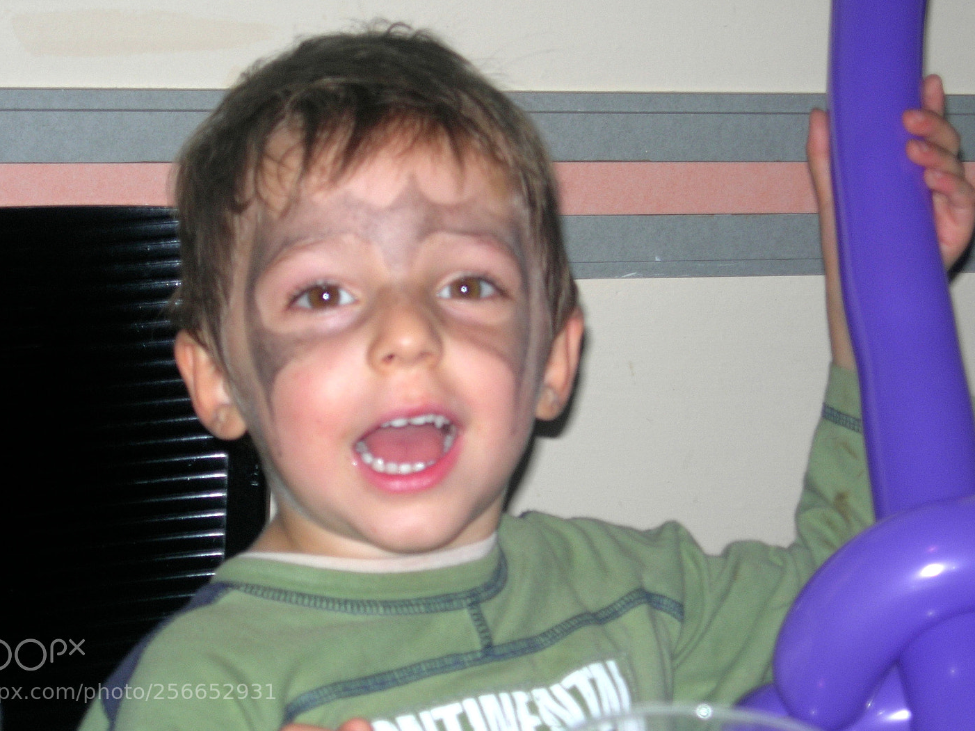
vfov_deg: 14.1
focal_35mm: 105
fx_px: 2957
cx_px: 469
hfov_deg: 18.7
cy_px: 329
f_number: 4.3
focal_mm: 19.1
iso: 64
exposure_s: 1/60.1
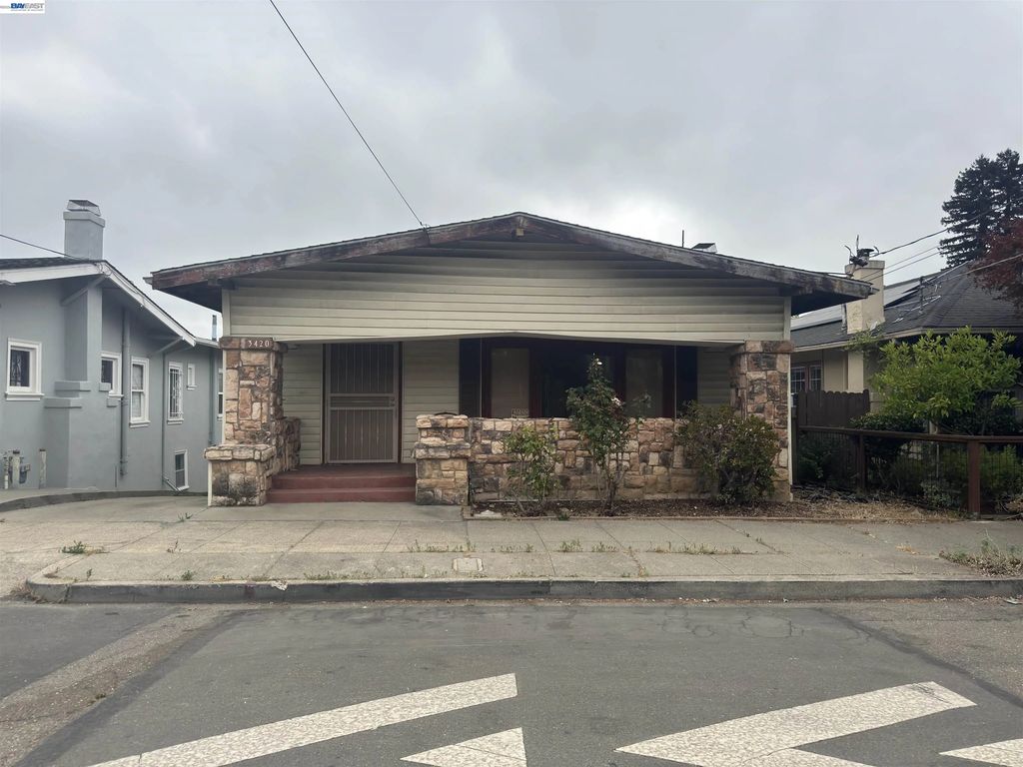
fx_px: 709
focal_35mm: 24
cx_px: 512
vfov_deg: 56.8
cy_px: 384
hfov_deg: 71.6
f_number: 1.78
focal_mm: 6.76
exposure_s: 1/6849
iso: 100
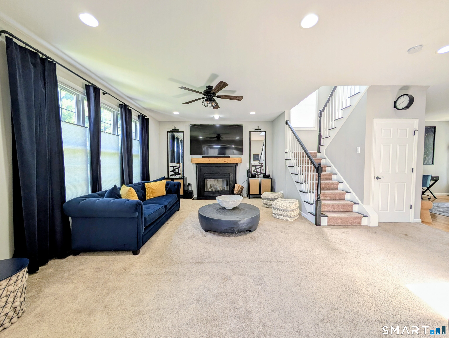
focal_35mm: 12
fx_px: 156
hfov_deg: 110.5
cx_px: 224
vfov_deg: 94.6
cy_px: 169
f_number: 1.7
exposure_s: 1/120
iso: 189
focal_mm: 2.02
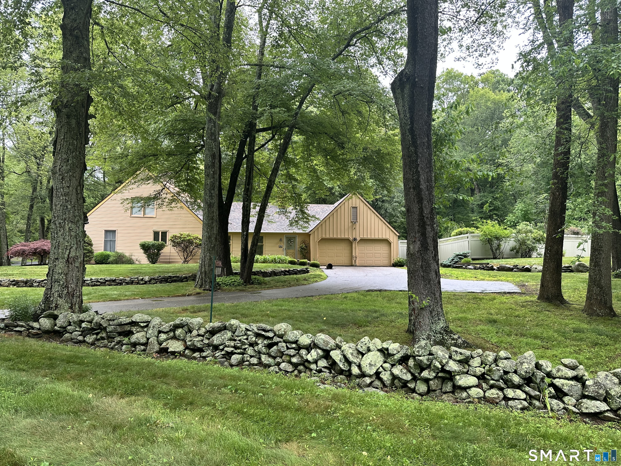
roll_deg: -0.2
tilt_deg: +3.9
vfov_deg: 56.8
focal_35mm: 24
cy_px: 233
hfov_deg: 71.6
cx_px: 310
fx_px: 431
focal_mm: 6.86
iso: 80
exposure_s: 1/229
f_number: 1.78
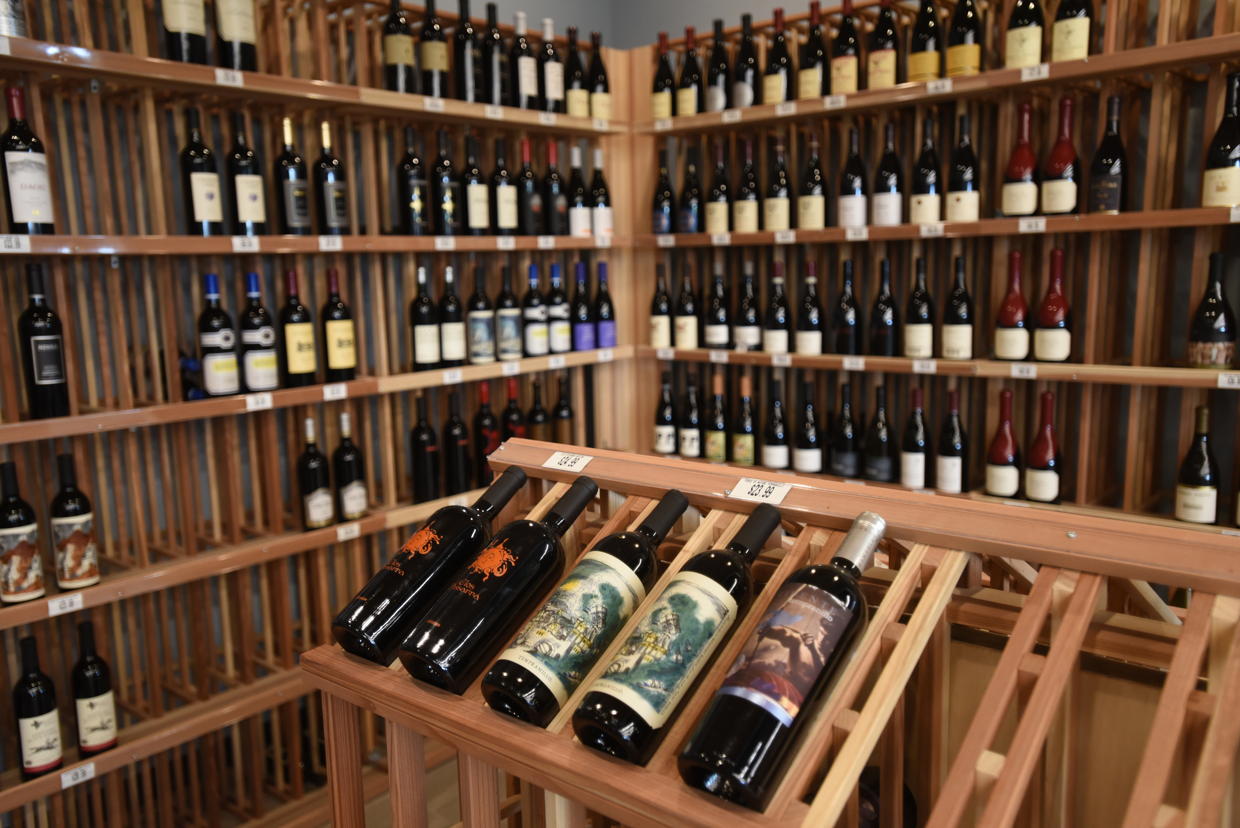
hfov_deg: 61.9
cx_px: 620
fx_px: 1034
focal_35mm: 30
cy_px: 414
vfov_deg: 43.6
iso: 1600
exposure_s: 1/200
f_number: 2.8
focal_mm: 30
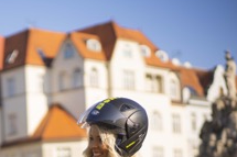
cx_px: -9
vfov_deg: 9.9
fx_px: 901
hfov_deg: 14.7
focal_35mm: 137
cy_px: 184
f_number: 2
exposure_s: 1/2000
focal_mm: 55
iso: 100
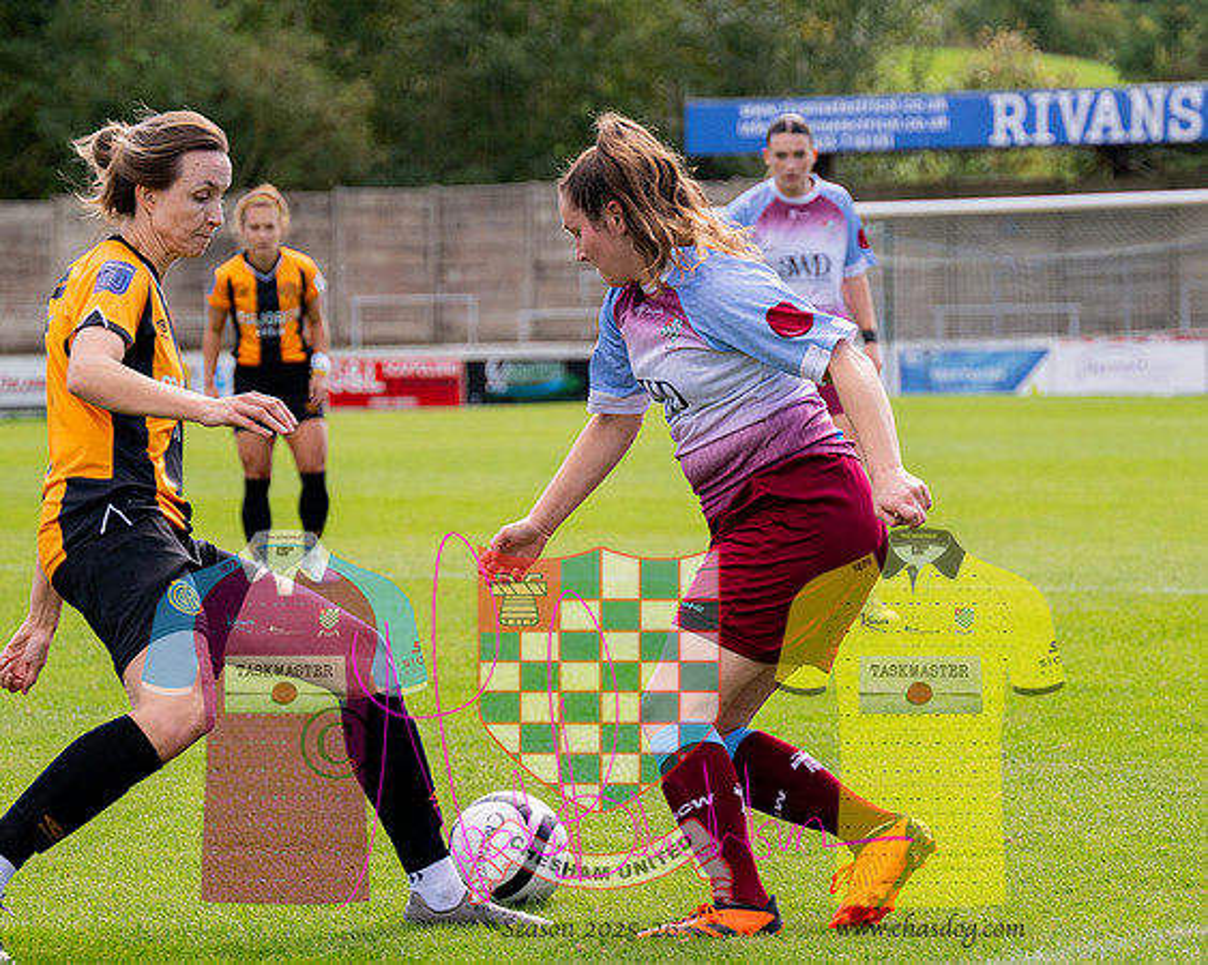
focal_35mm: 166
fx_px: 5919
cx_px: 725
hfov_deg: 11.6
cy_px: 482
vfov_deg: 9.3
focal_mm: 98
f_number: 4
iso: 400
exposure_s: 1/1600
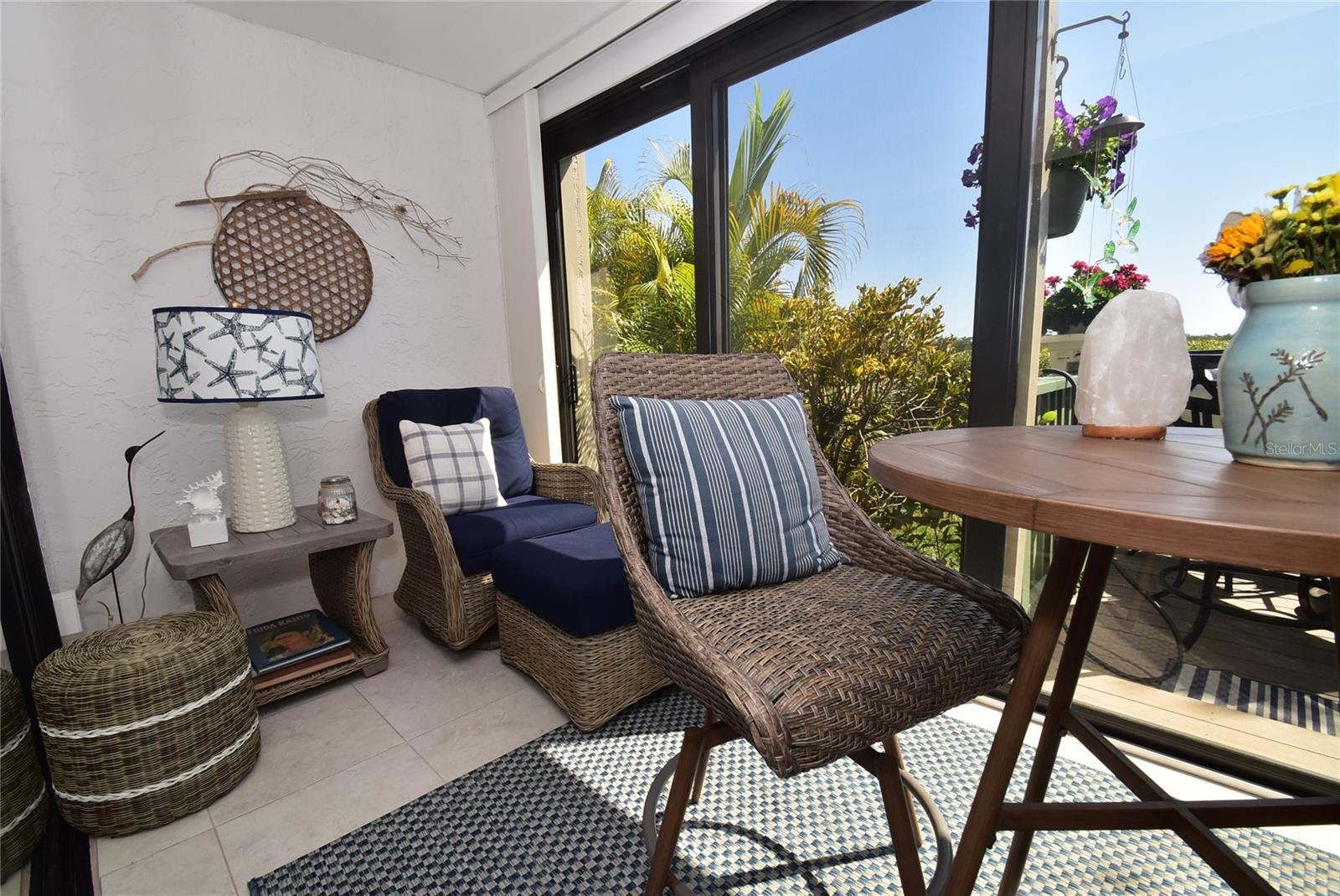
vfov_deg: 77.4
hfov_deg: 100.4
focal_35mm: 15
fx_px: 559
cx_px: 670
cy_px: 448
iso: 400
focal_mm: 10
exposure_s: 1/200
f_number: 10
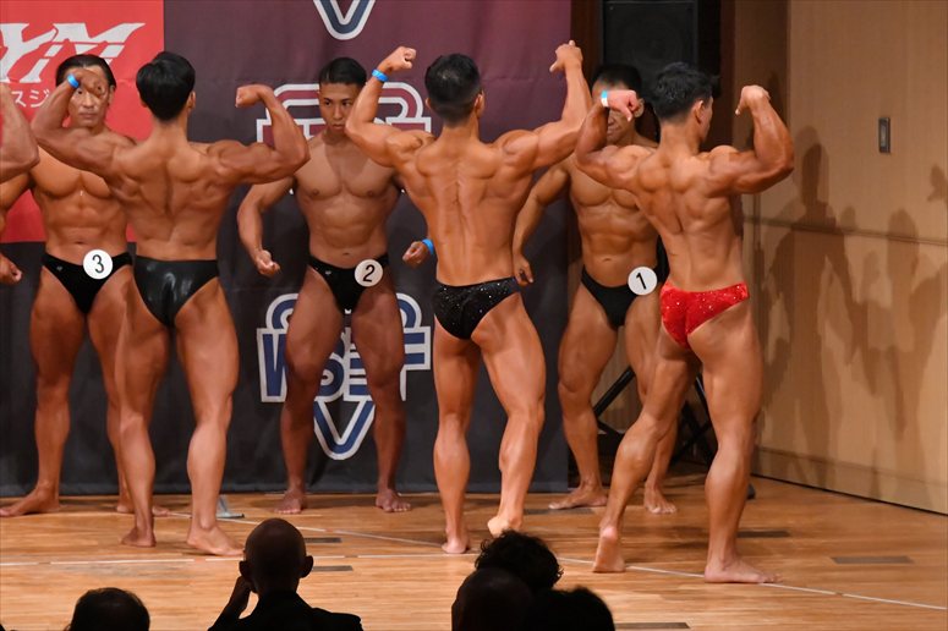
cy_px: 316
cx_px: 474
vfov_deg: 5.1
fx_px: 7107
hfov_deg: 7.6
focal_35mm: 270
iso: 10000
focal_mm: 180
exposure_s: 1/400
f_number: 5.6
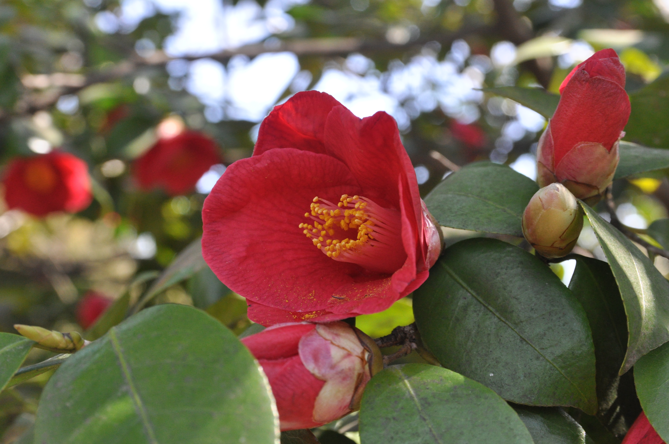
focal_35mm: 75
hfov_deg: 27.0
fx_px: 1392
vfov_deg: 18.1
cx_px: 334
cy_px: 222
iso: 800
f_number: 7.1
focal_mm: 50
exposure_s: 1/200
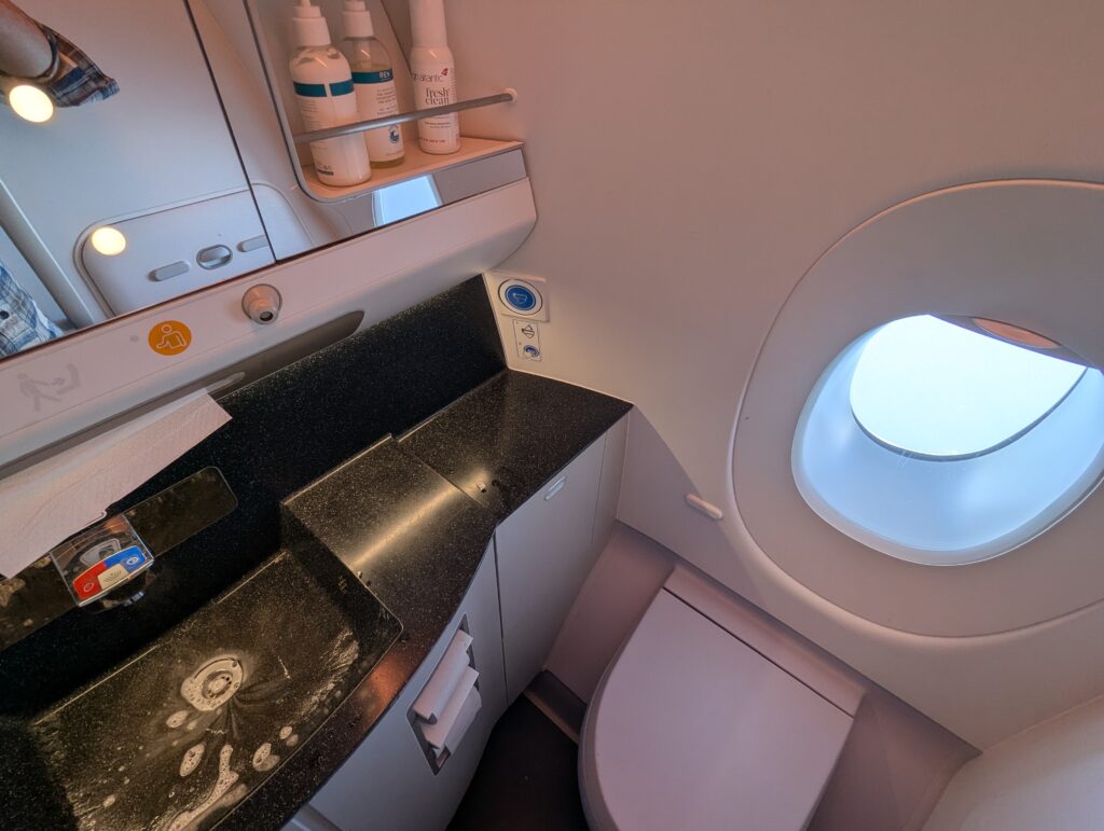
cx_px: 552
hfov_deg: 94.4
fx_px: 511
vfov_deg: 78.2
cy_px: 416
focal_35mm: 16
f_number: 2.2
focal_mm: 2.35
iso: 50
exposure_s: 1/111
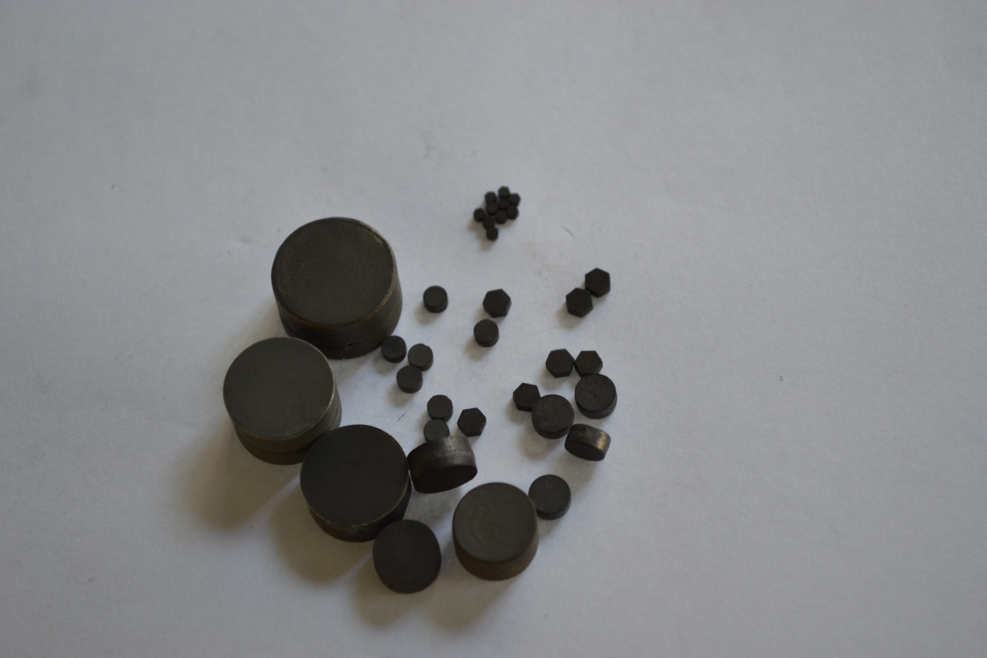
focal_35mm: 82
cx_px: 494
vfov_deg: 16.6
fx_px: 2262
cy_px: 329
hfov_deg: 24.6
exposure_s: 1/50
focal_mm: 55
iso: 400
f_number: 5.6
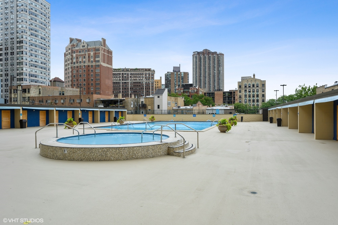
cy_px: 112
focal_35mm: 22
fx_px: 211
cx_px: 169
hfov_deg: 77.4
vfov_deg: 56.1
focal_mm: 22.5
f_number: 11
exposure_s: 1/40
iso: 100
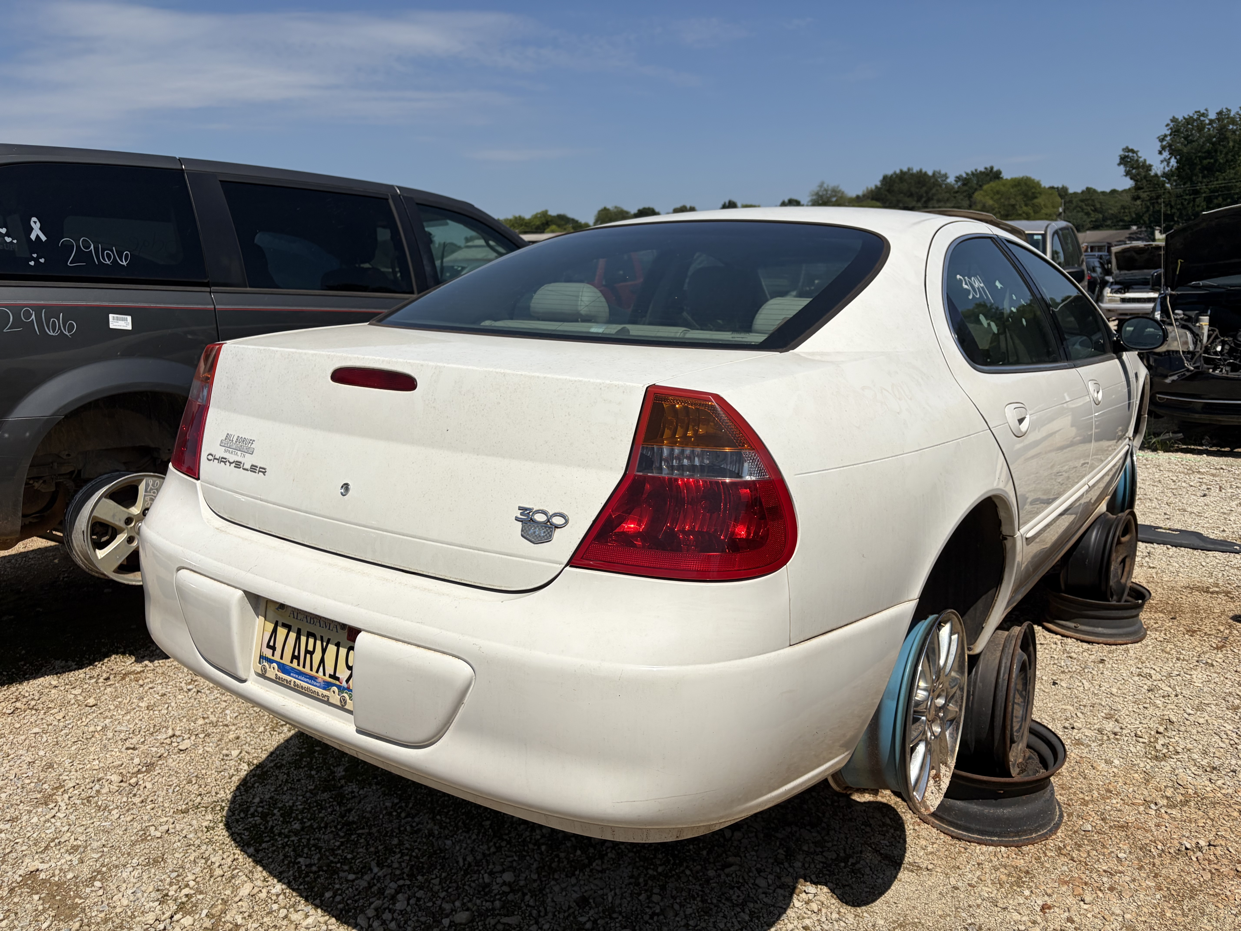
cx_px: 620
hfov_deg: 67.3
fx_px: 932
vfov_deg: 53.1
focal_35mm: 26
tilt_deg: -10.6
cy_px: 466
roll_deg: +3.4
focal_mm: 5.96
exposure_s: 1/10101
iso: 50
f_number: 1.6
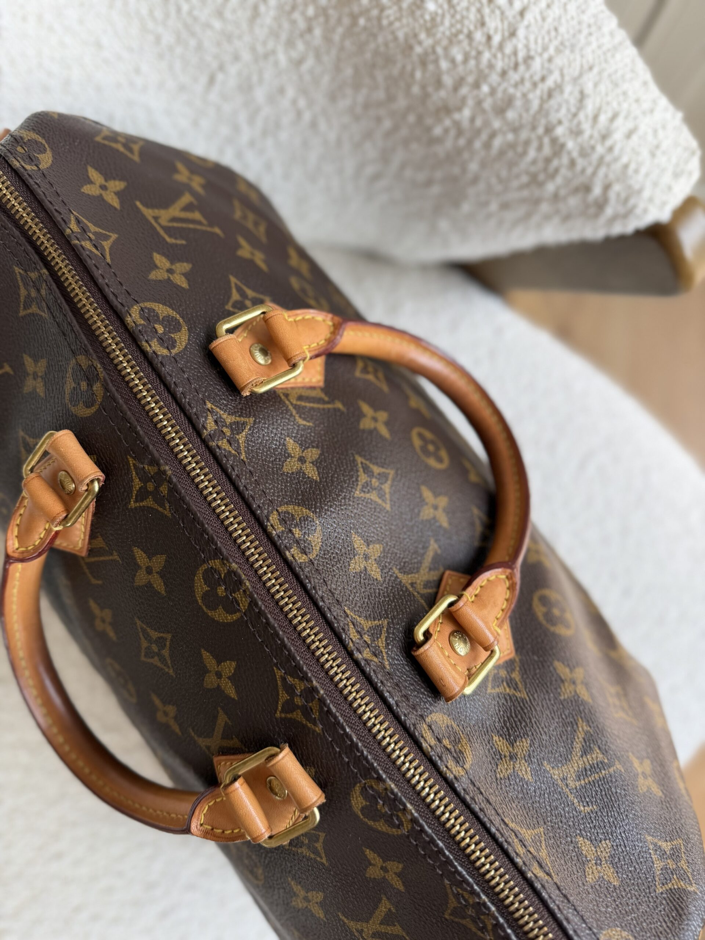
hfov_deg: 56.8
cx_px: 352
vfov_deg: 71.6
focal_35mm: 24
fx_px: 652
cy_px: 470
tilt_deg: -83.7
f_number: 1.78
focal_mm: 6.76
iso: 64
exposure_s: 1/197
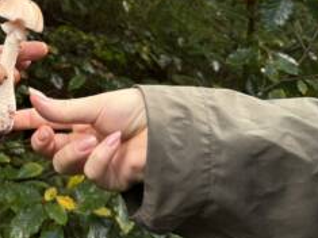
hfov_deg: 34.6
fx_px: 468
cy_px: 68
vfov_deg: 28.2
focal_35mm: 51
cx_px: 12
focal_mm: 6.76
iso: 80
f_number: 1.78
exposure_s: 1/189
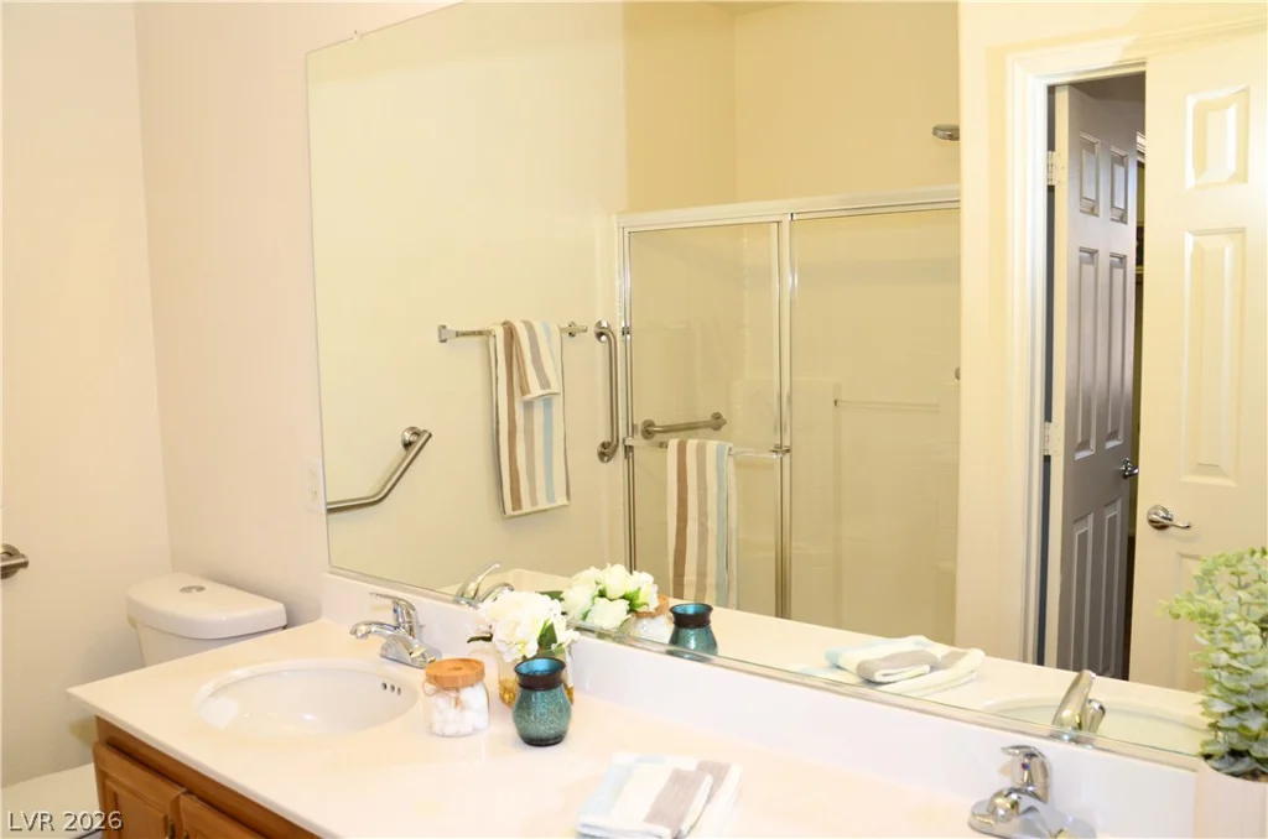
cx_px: 634
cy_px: 420
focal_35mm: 30
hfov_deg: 62.0
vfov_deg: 43.4
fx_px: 1054
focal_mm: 20
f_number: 10
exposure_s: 1/50
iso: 400
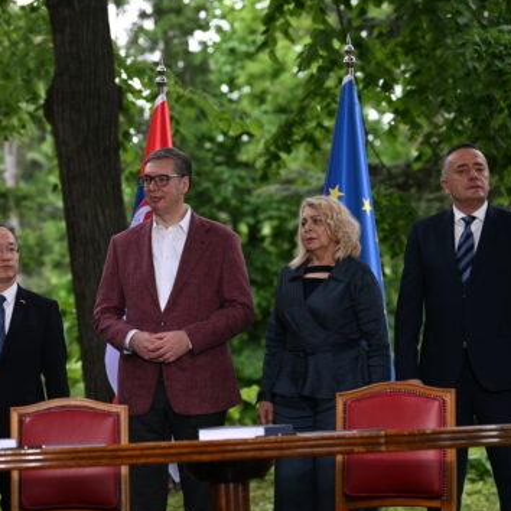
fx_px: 2789
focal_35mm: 167
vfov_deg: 10.5
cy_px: 274
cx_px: 144
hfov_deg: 10.5
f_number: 4
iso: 400
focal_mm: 116
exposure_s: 1/320
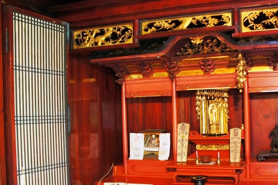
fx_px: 293
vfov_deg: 34.7
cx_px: 191
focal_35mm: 38
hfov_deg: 49.6
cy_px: 119
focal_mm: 18
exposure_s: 1/10
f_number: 3.5
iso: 1600
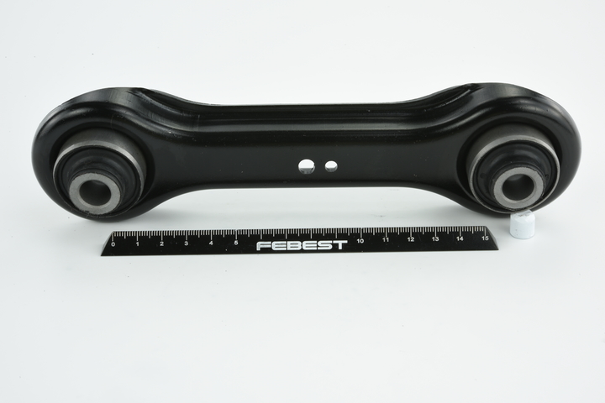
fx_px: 1008
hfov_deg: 33.4
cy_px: 202
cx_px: 302
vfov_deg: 22.6
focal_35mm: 60
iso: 64
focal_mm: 60
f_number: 29
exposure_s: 1/2
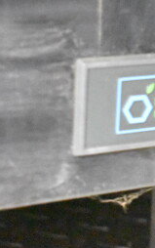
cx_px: 265
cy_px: 89
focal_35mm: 132
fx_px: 891
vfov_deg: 15.8
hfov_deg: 9.5
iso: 25600
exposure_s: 1/50
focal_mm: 36
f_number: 4.8
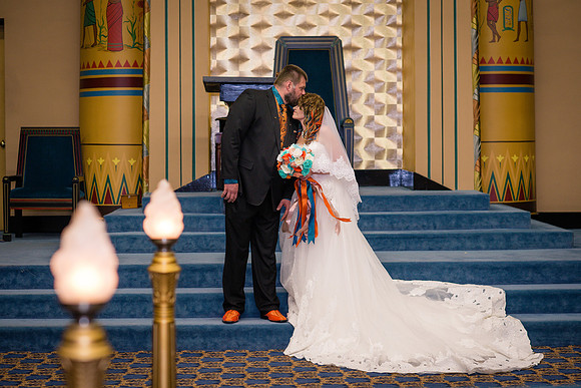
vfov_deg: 15.8
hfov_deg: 23.6
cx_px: 293
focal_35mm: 86
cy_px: 194
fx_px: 1393
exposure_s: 1/160
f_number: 3.2
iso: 800
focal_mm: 85
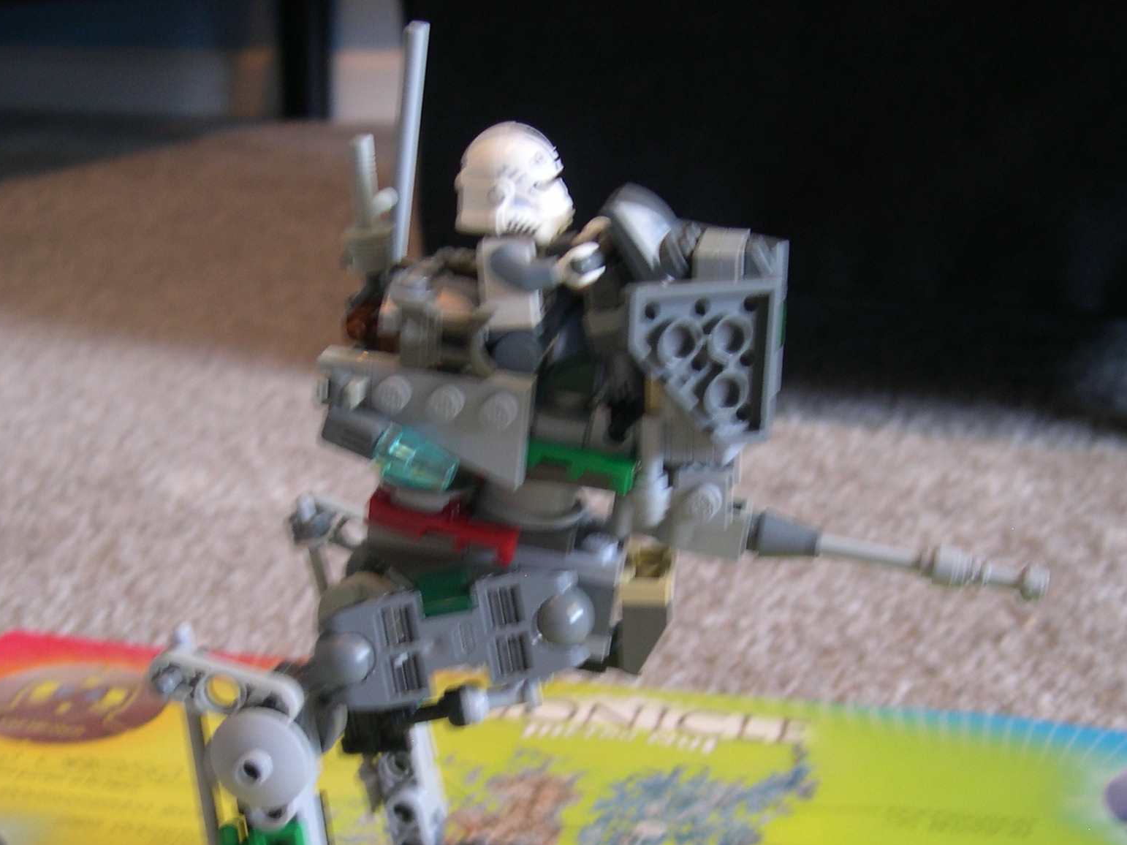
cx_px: 472
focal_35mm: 56
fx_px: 1823
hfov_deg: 34.3
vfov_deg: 25.9
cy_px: 599
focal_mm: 8
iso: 104
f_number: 2.8
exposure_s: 1/4.8
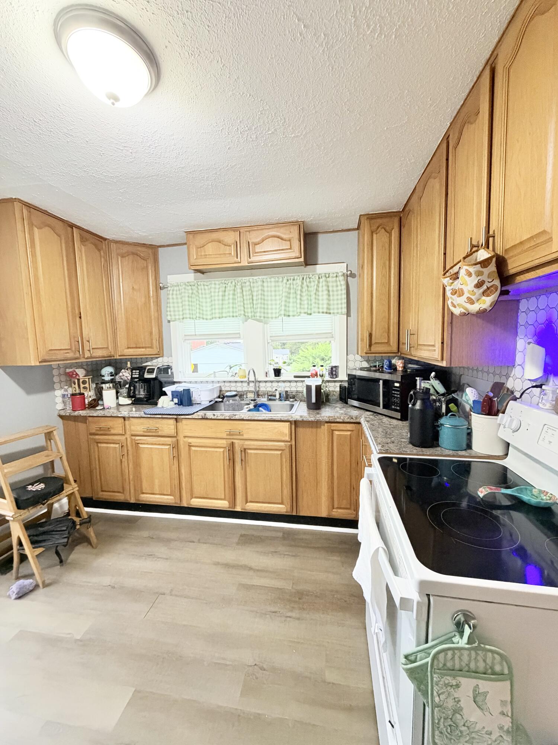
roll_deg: +1.1
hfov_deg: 85.7
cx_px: 279
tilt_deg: -4.8
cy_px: 372
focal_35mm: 14
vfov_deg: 102.1
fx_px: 301
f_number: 2.2
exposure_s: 1/60
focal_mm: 2.22
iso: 640
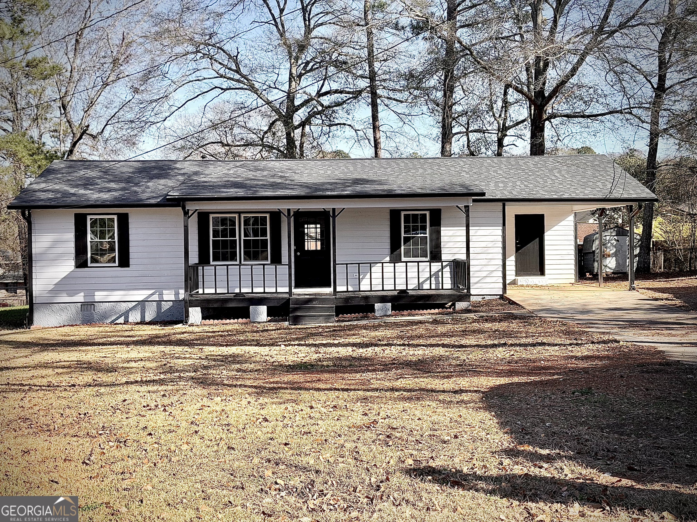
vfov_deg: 30.3
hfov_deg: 39.7
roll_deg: +1.0
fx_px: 966
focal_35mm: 48
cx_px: 348
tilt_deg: -2.0
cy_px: 261
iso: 80
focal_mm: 6.76
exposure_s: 1/2762
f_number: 1.78
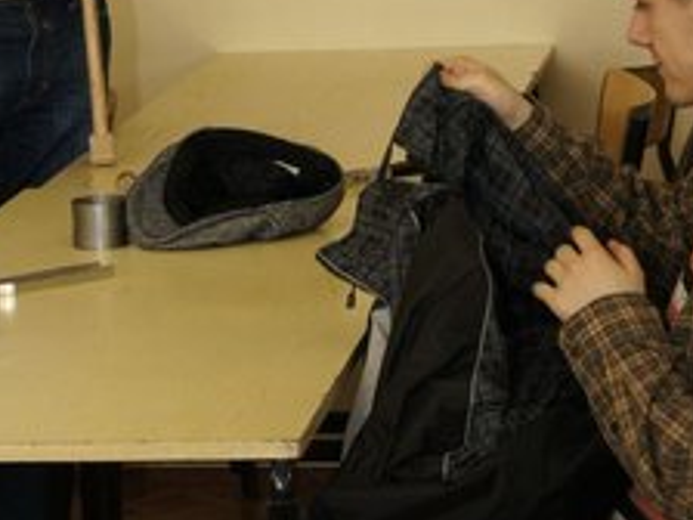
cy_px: 11
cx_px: 286
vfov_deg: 9.3
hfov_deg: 12.4
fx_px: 3187
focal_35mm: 159
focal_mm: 45
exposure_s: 1/160
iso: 800
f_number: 11
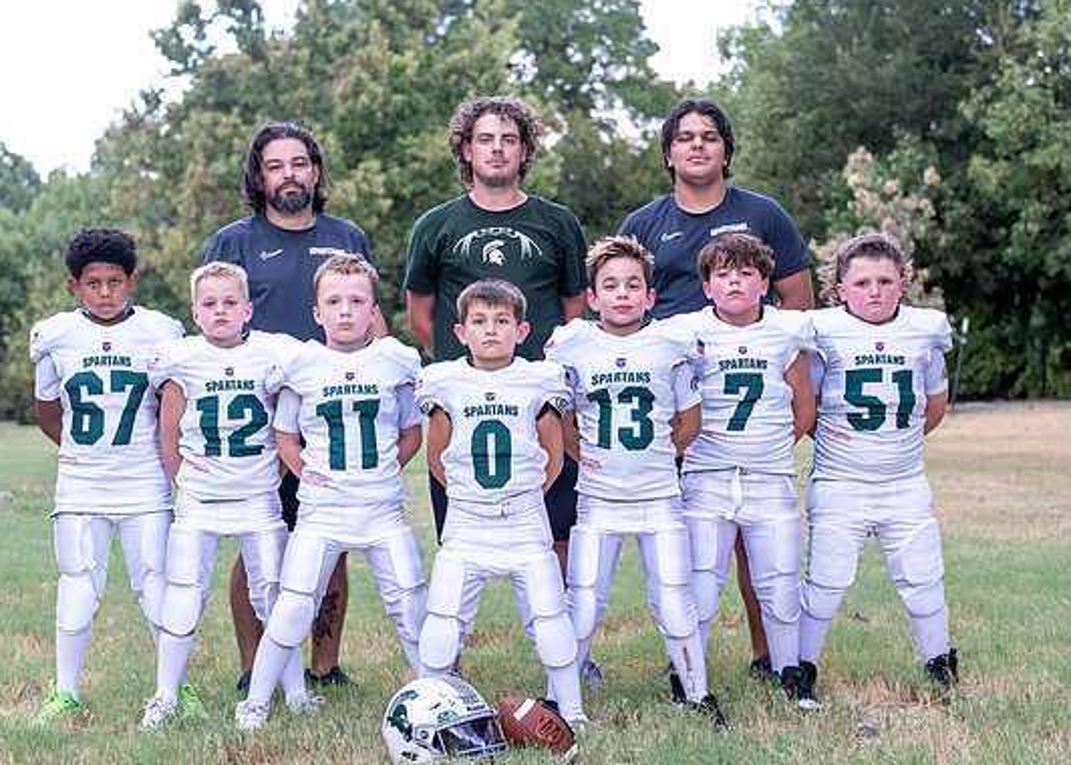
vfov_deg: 17.9
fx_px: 2433
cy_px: 434
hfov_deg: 24.8
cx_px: 497
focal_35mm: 80
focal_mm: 50
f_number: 2.8
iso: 800
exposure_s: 1/320
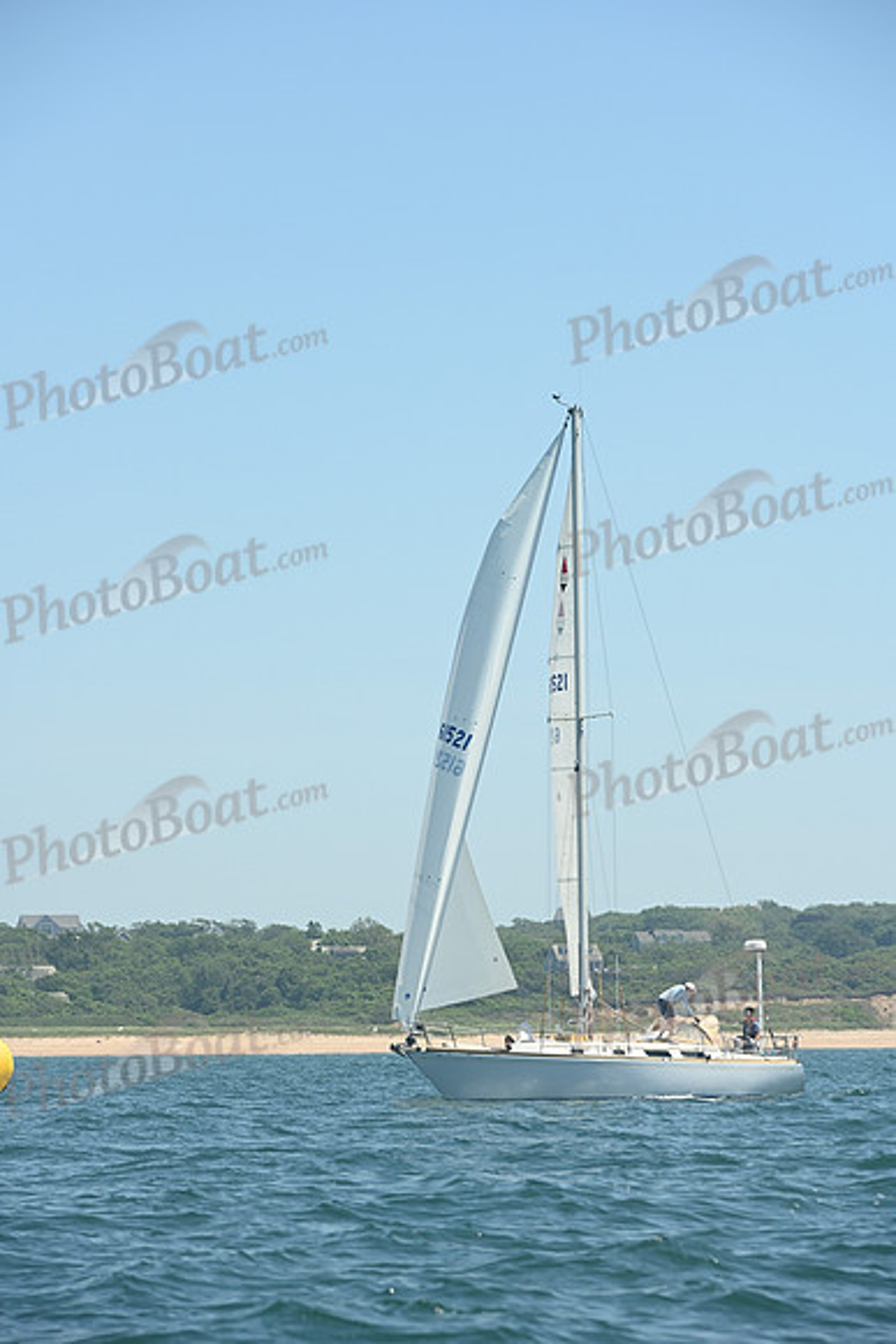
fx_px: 5596
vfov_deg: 13.7
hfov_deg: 9.2
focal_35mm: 150
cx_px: 448
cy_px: 672
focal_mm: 150
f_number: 7.1
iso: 320
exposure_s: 1/1000
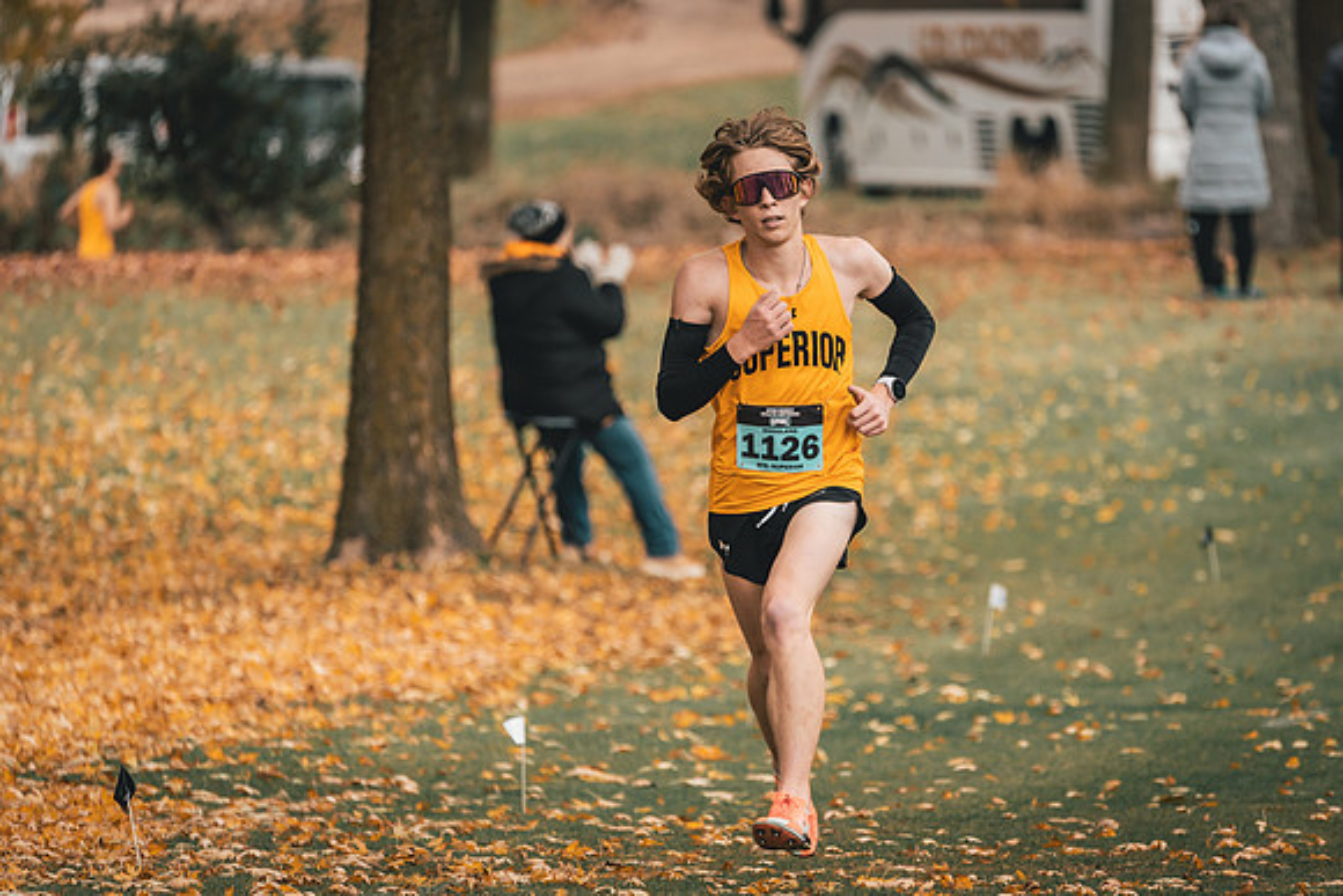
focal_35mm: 463
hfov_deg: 4.5
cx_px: 764
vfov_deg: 3.0
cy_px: 489
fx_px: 17272
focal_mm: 400
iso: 400
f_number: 6.3
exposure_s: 1/800
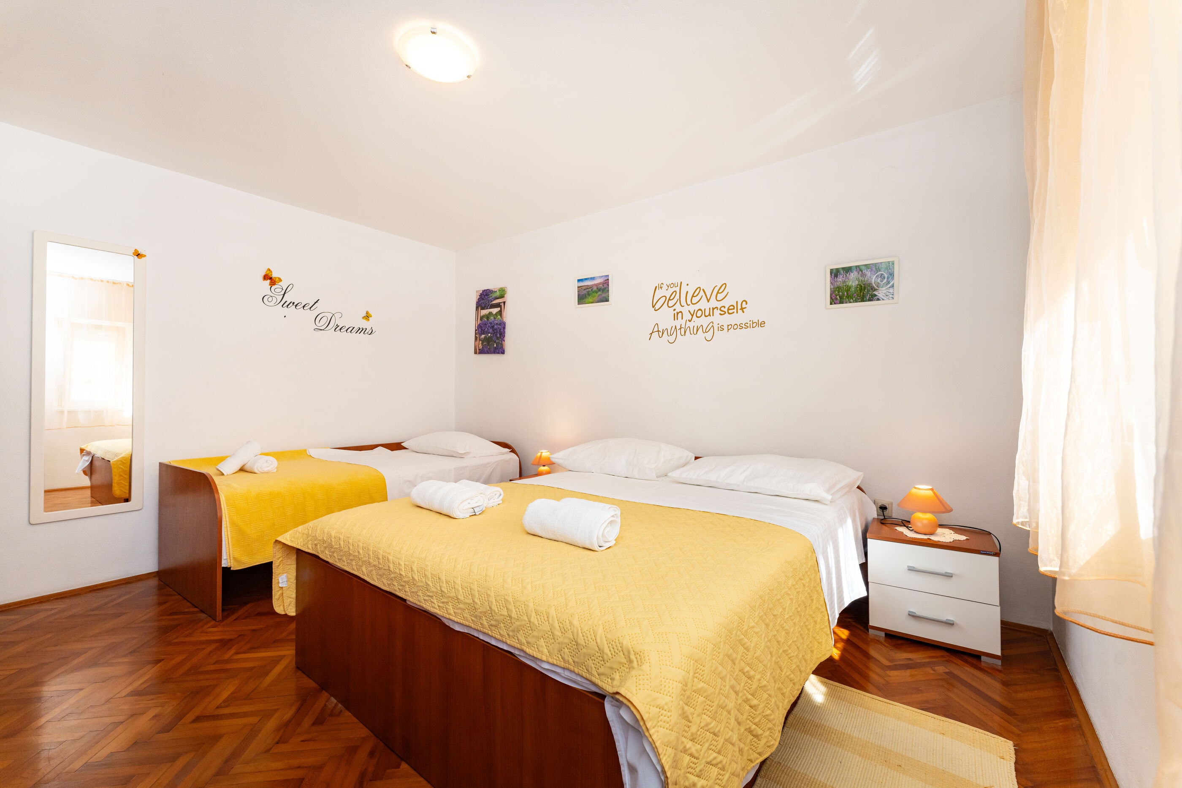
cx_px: 591
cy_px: 394
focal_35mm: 14
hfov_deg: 104.3
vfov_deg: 81.2
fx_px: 460
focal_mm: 14
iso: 800
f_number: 7.1
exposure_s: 1/160
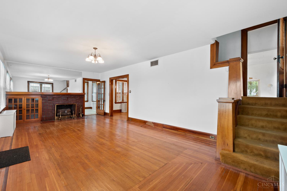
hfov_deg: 100.4
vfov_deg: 77.3
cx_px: 144
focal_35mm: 15
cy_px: 96
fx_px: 120
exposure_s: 1/1.25
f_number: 8
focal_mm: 10
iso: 400
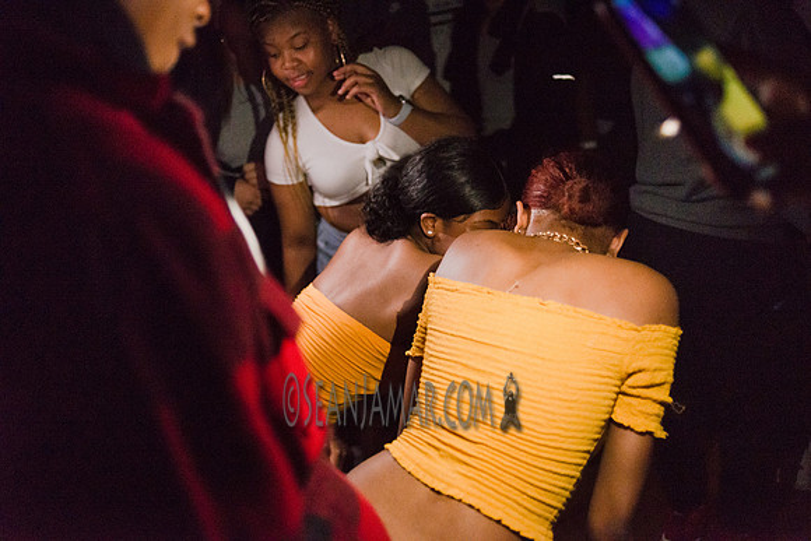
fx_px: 789
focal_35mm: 35
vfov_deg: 37.9
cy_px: 270
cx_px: 406
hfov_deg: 54.4
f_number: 2
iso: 5000
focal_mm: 35
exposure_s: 1/250
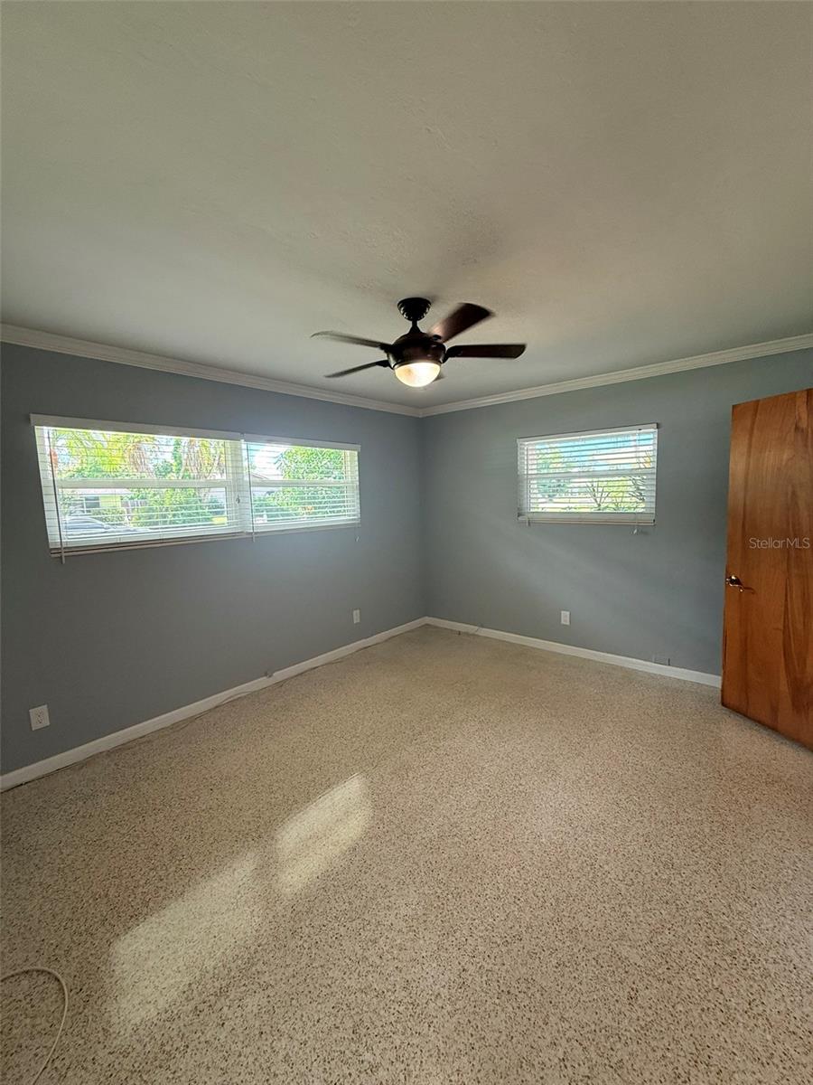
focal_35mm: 14
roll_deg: +1.2
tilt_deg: -6.1
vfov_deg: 102.1
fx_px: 438
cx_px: 406
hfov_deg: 85.7
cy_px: 542
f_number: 2.2
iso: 200
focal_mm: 2.22
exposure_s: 1/120
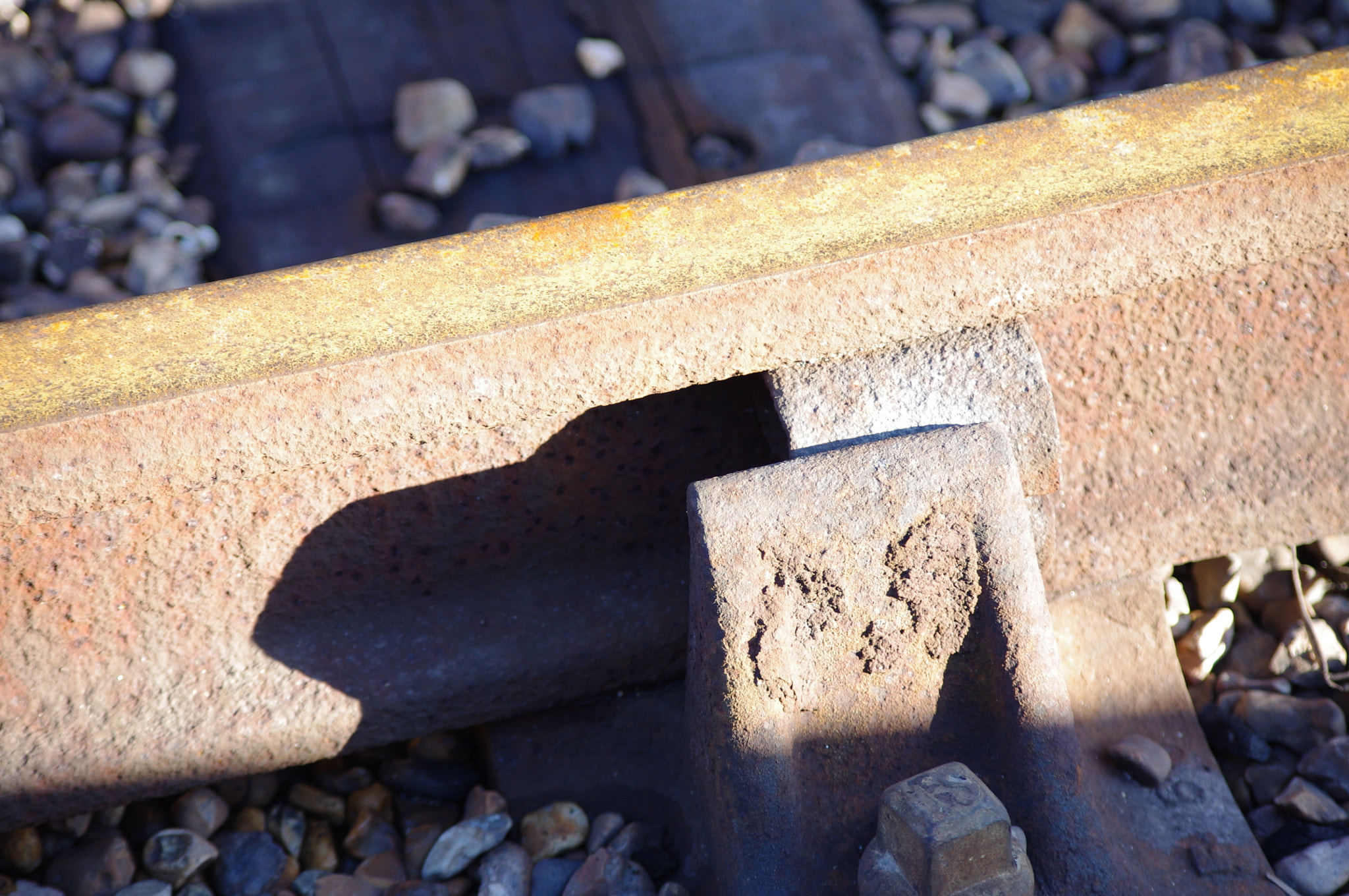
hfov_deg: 12.7
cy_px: 448
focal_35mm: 162
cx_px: 674
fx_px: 6063
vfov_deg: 8.5
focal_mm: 107.5
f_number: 4.5
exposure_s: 1/160
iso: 400
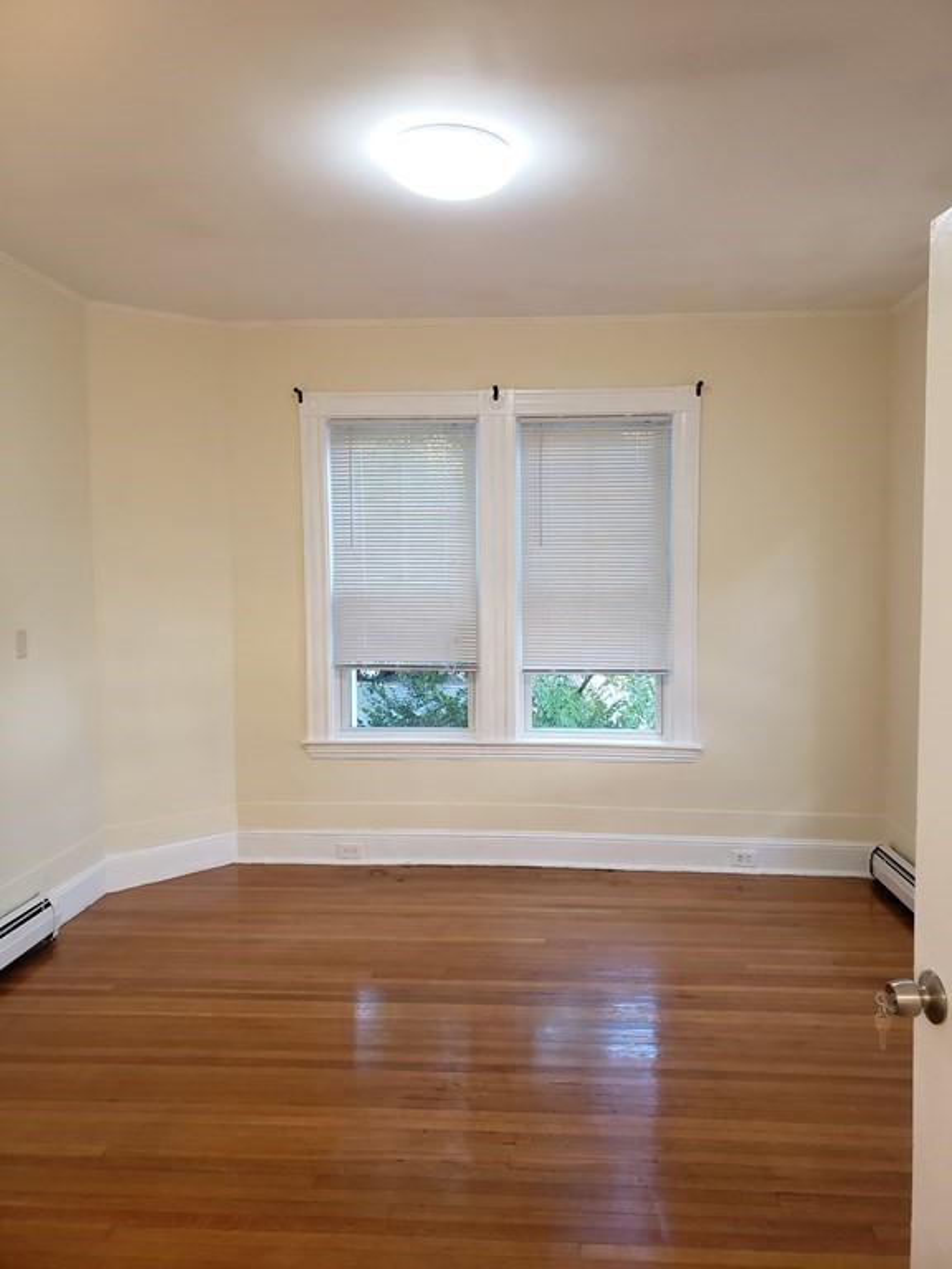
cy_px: 634
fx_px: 953
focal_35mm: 26
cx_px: 476
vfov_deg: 67.3
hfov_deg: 53.1
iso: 200
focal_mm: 4.3
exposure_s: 1/60
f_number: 2.4
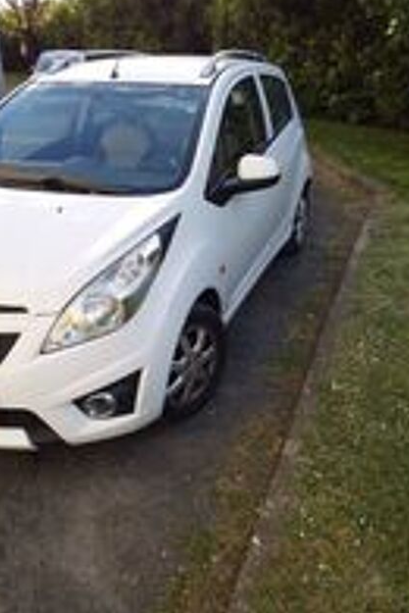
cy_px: 301
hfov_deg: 40.0
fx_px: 562
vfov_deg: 57.2
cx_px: 200
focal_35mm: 33
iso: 40
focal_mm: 3.3
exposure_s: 1/231
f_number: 2.2
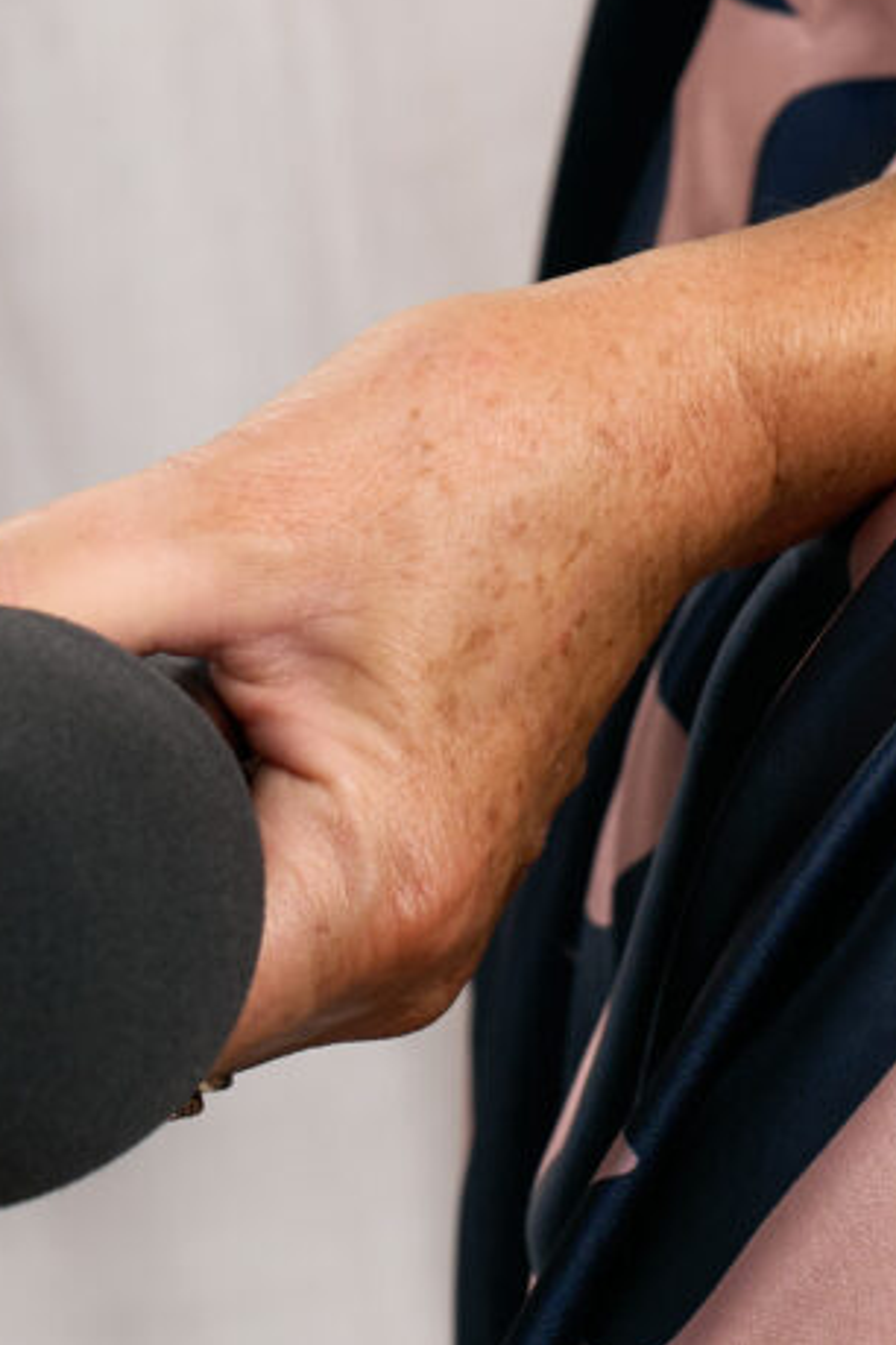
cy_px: -1055
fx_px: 13327
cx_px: 1752
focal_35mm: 357
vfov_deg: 5.7
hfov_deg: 3.8
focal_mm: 64
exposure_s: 1/250
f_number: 5.6
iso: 200
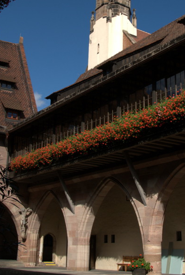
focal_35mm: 55
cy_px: 79
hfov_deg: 24.7
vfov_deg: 35.6
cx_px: 113
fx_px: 422
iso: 200
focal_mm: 24
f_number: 9
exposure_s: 1/320
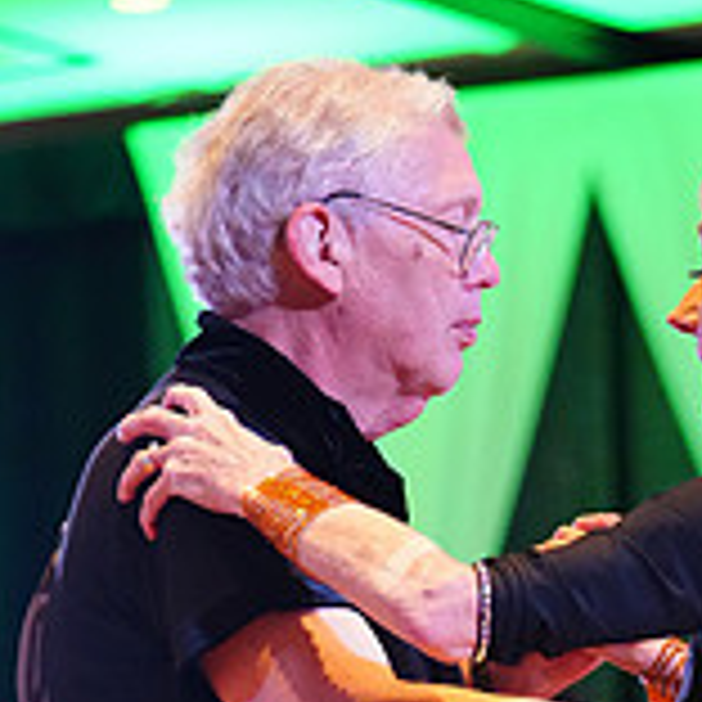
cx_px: 650
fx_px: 5071
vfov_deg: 7.7
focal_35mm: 221
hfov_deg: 7.9
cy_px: 1138
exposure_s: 1/400
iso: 5000
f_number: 2.8
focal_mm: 70
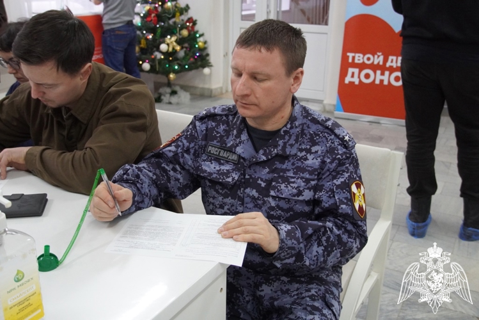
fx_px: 519
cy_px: 160
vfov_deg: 34.2
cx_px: 240
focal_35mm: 39
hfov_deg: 49.5
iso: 4000
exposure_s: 1/160
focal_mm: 26
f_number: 4
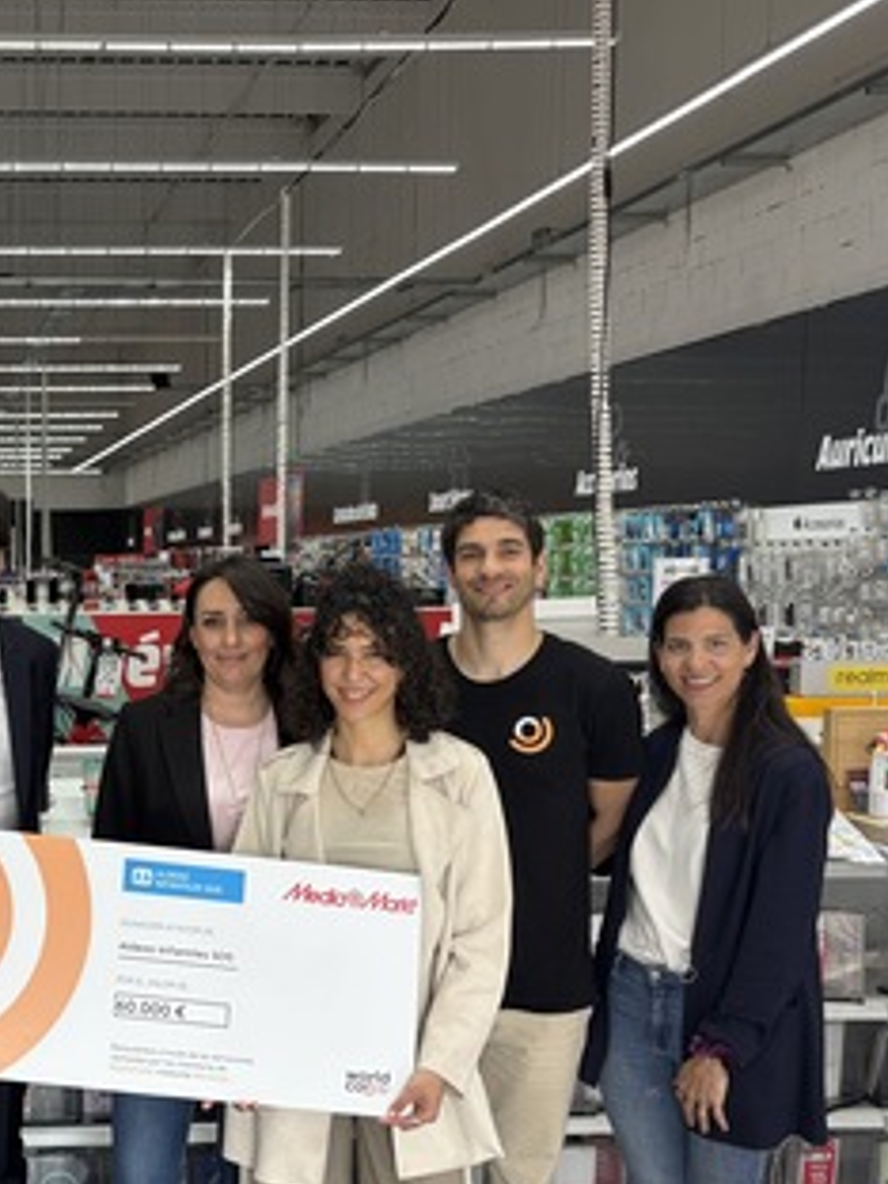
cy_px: 748
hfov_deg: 27.4
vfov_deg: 37.9
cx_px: 0
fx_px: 1710
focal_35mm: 50
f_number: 1.6
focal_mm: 5.96
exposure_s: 1/121
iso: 80
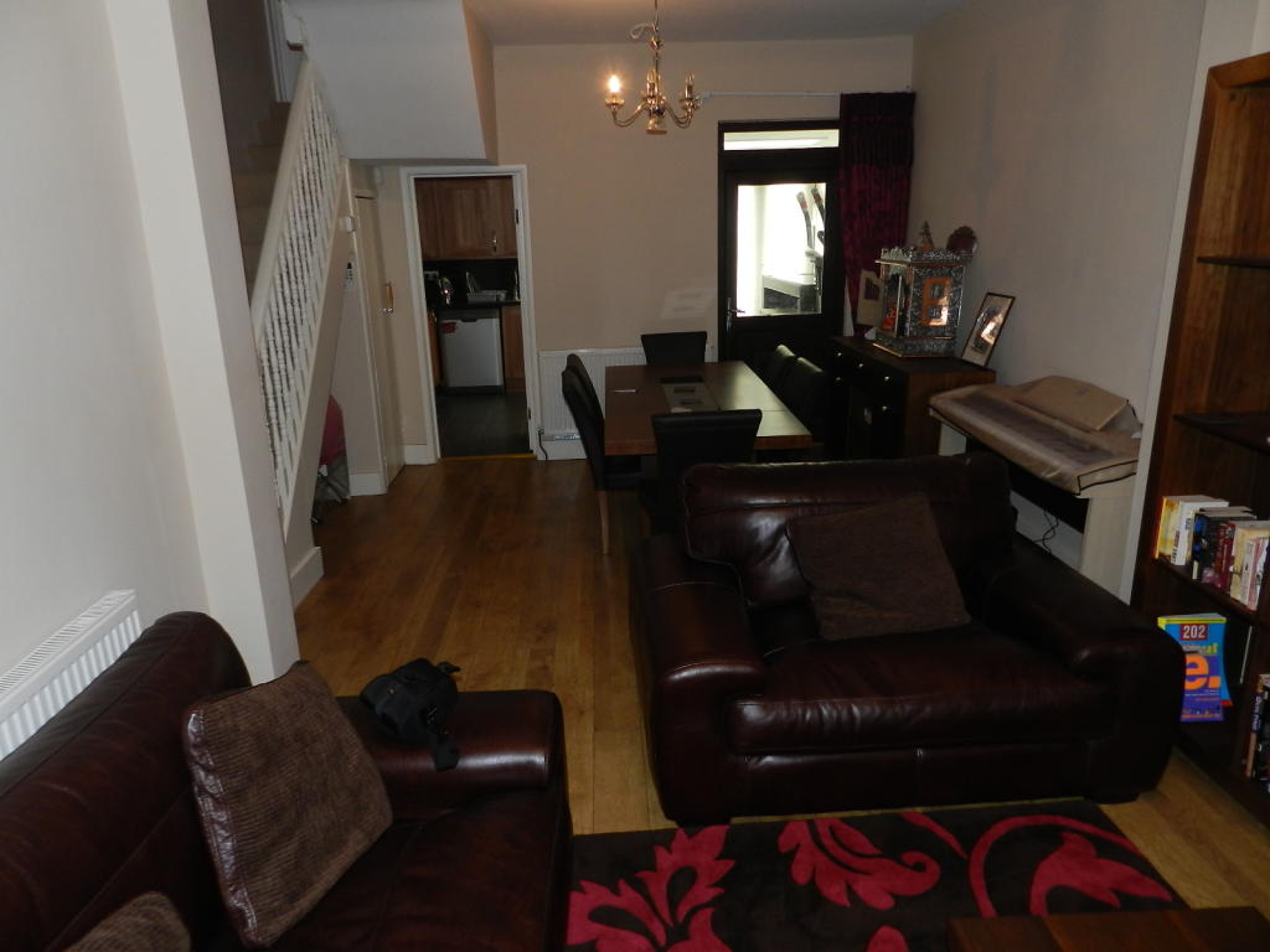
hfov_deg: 73.9
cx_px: 635
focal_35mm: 23
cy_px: 476
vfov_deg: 58.9
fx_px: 844
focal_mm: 4
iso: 200
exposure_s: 1/30
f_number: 3.4
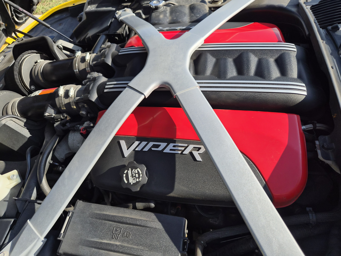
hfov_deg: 73.9
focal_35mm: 23
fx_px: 227
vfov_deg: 58.9
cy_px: 128
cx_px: 170
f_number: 1.8
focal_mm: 5.4
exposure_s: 1/2264
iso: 80
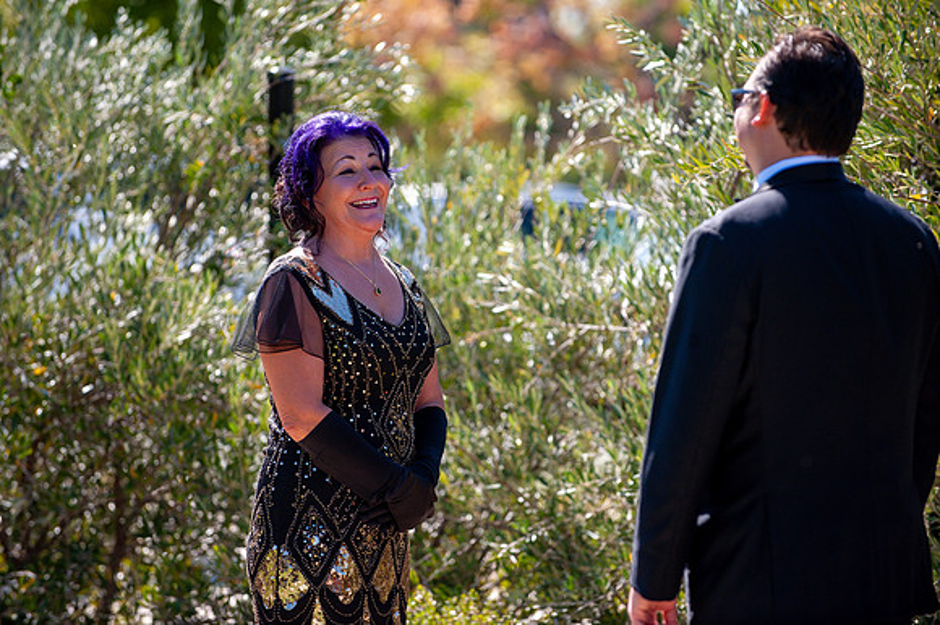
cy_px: 312
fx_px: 4958
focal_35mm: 190
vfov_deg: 7.2
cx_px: 470
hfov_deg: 10.8
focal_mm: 190
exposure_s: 1/1600
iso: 500
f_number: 4
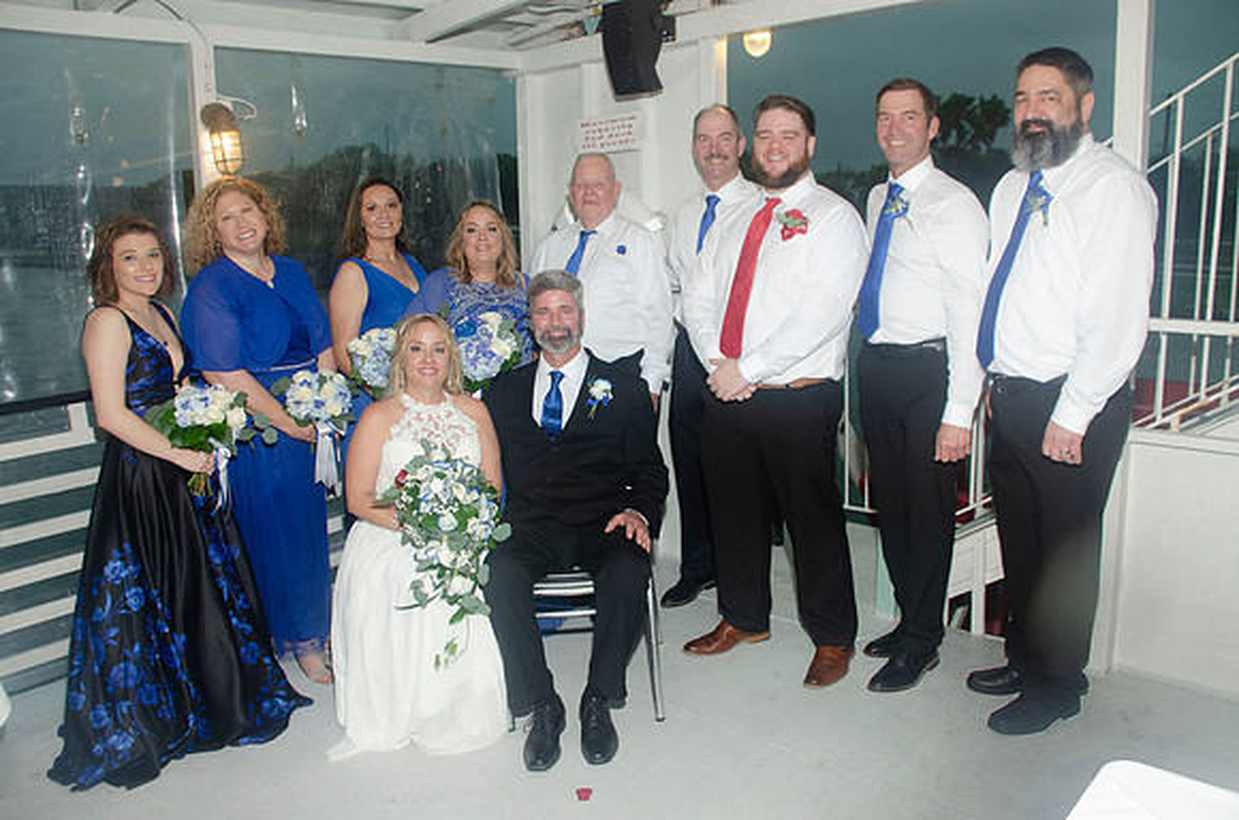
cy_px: 410
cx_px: 620
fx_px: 927
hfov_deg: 67.5
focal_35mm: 27
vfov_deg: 47.7
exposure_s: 1/100
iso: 400
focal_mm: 18
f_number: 5.6
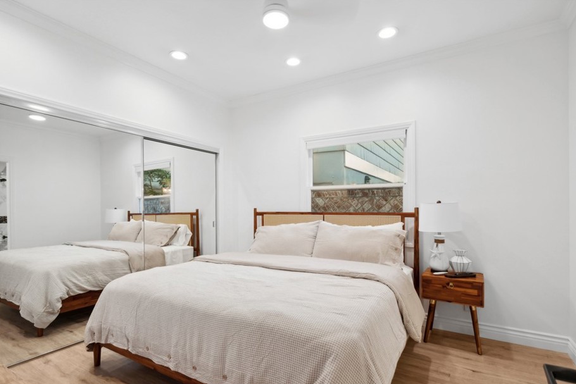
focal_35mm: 18
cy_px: 215
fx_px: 288
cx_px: 273
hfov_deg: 89.9
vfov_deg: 67.2
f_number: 8
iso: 400
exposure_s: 1/30
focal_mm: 16
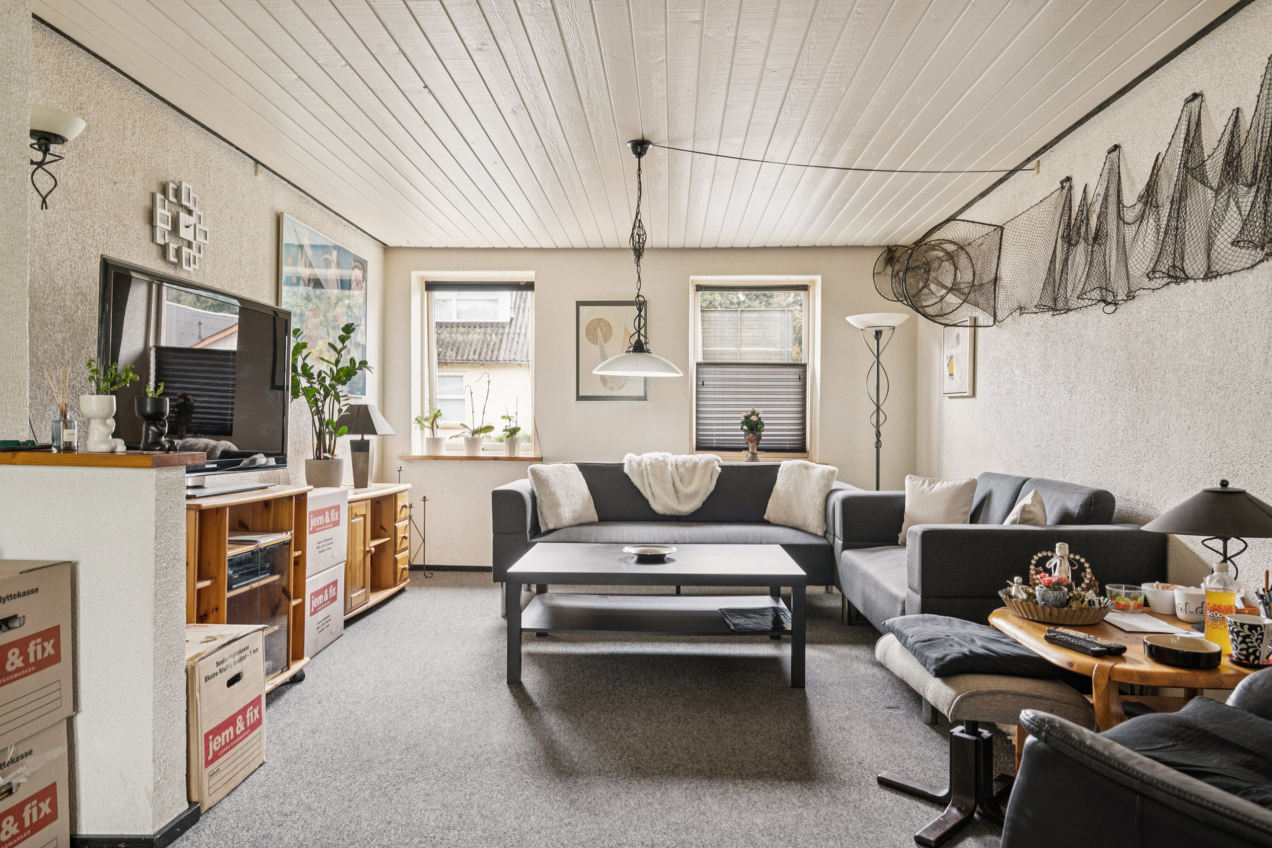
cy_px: 424
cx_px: 636
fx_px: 813
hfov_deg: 76.1
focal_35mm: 23
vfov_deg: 55.1
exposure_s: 1/30
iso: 640
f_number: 7.1
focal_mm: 23
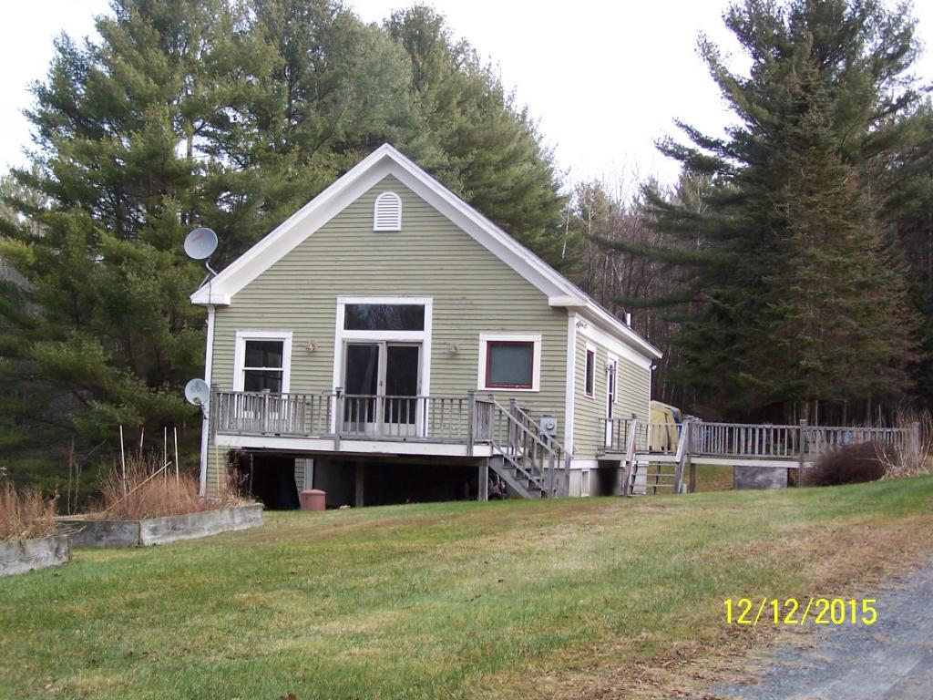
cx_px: 466
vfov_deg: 28.6
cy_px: 350
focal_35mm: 51
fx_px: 1375
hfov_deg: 37.5
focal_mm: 8.5
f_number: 3.2
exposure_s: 1/250
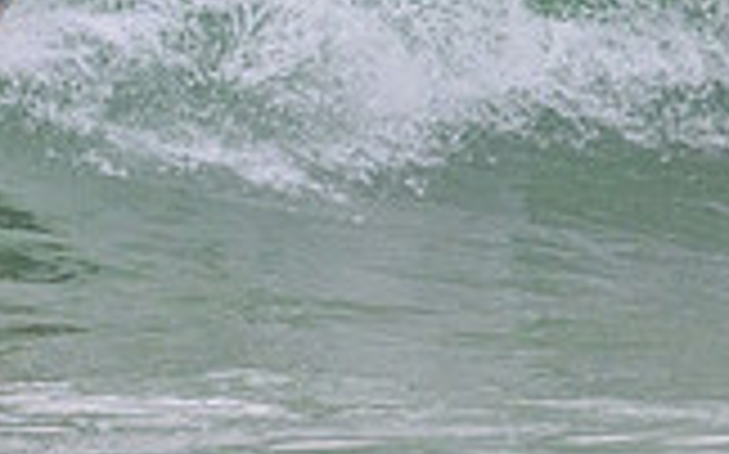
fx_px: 58112
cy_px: -142
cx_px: -144
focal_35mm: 2927
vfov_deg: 0.4
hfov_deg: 0.7
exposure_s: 1/2000
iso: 3200
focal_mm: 800
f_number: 11
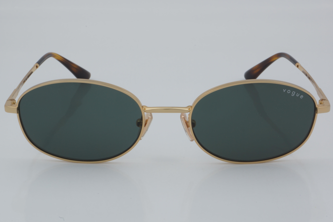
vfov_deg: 16.6
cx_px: 166
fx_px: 763
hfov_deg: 24.6
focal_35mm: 82
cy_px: 111
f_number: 32
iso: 100
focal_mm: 55
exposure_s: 1/4
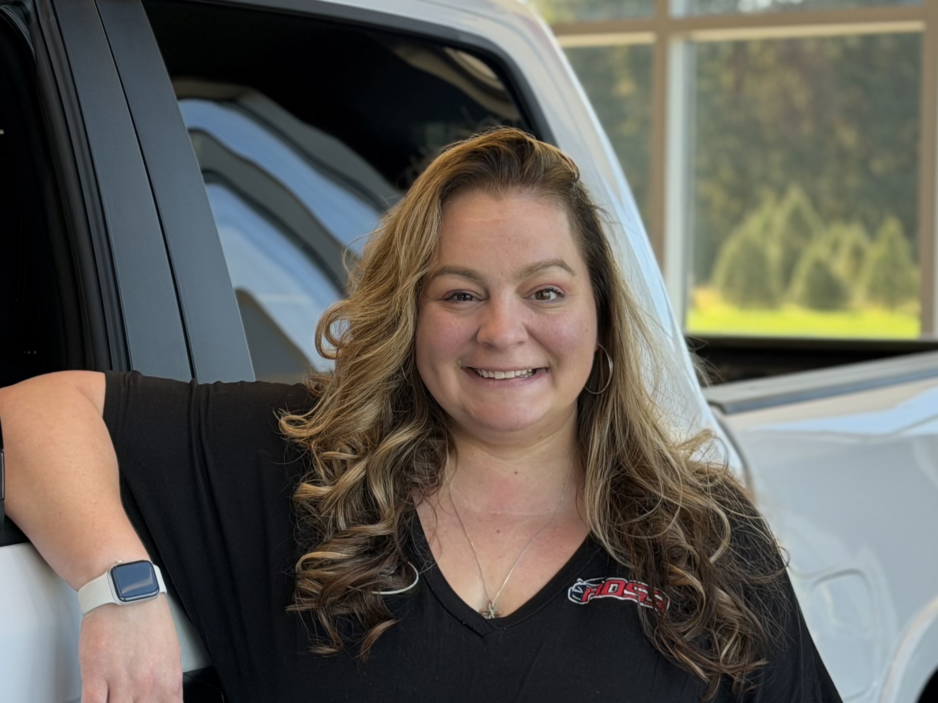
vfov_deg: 30.3
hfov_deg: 39.7
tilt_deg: -1.6
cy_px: 352
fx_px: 1301
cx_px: 469
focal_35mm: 48
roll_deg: +0.0
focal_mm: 6.76
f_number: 1.78
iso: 64
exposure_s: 1/219
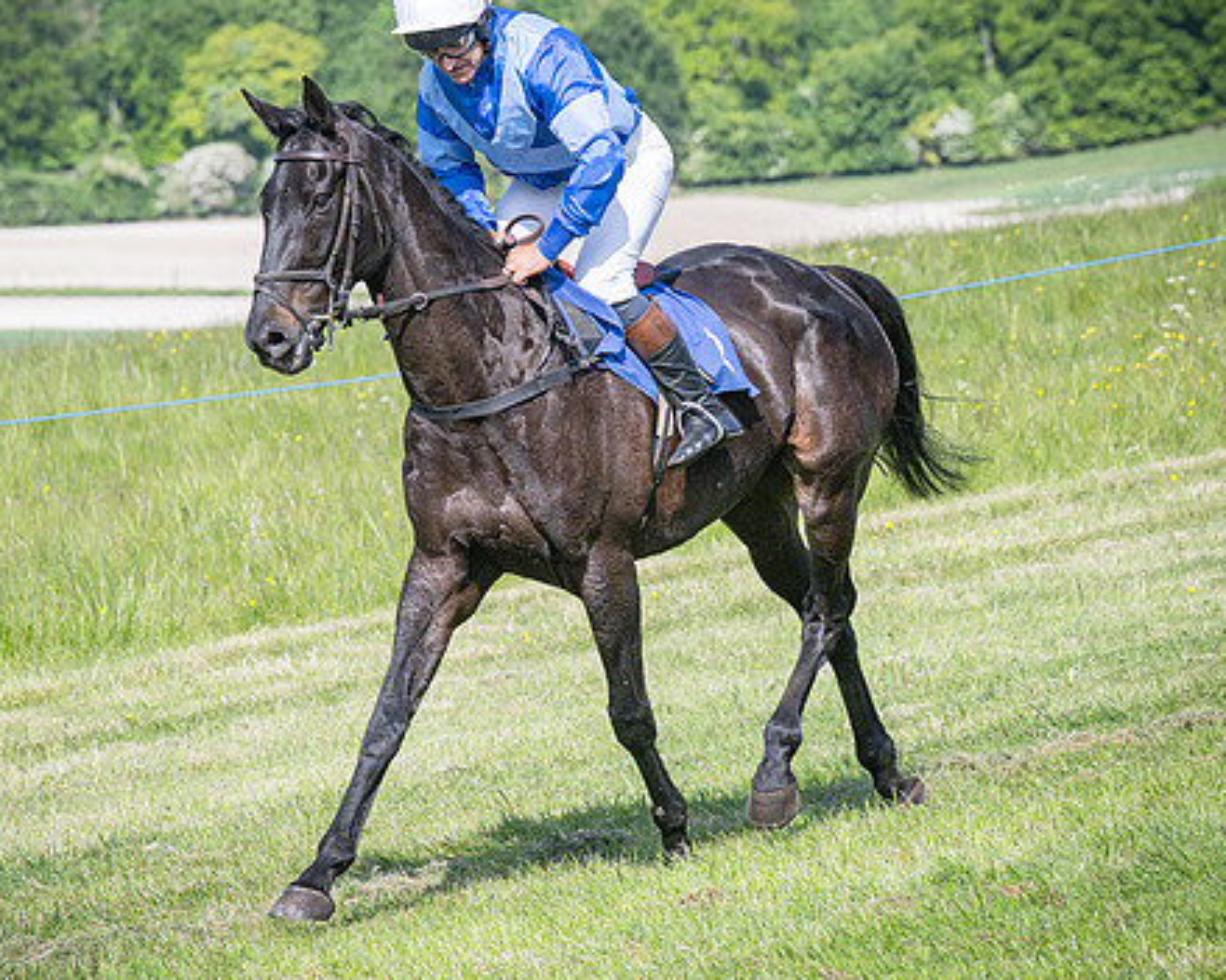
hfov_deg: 7.7
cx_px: 364
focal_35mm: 252
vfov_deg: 6.1
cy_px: 481
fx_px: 9142
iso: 400
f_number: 4
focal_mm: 93
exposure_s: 1/3200
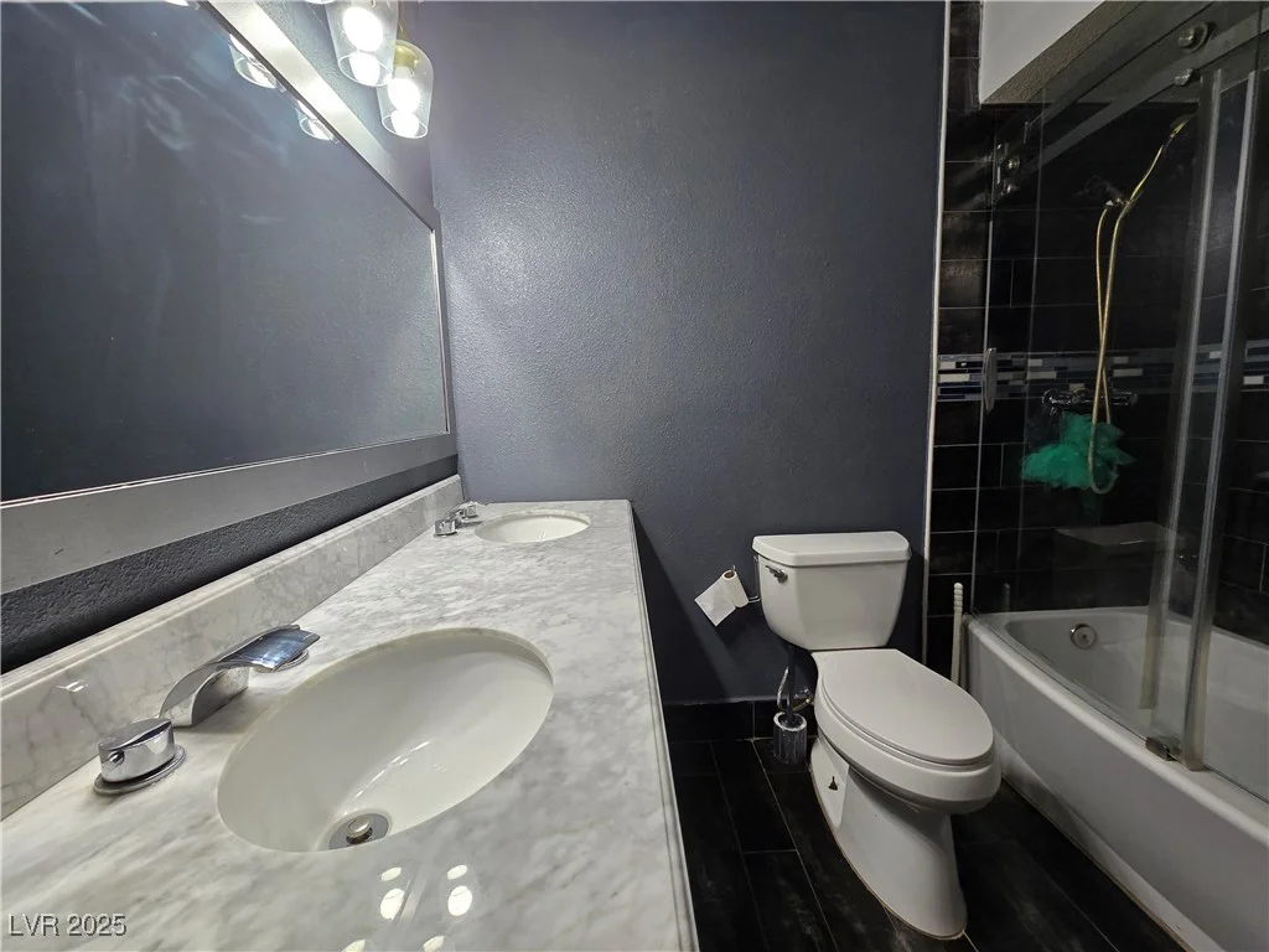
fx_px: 477
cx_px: 634
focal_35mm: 13
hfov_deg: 106.2
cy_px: 476
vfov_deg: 89.9
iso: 125
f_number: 2.2
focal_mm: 2.2
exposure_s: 1/60
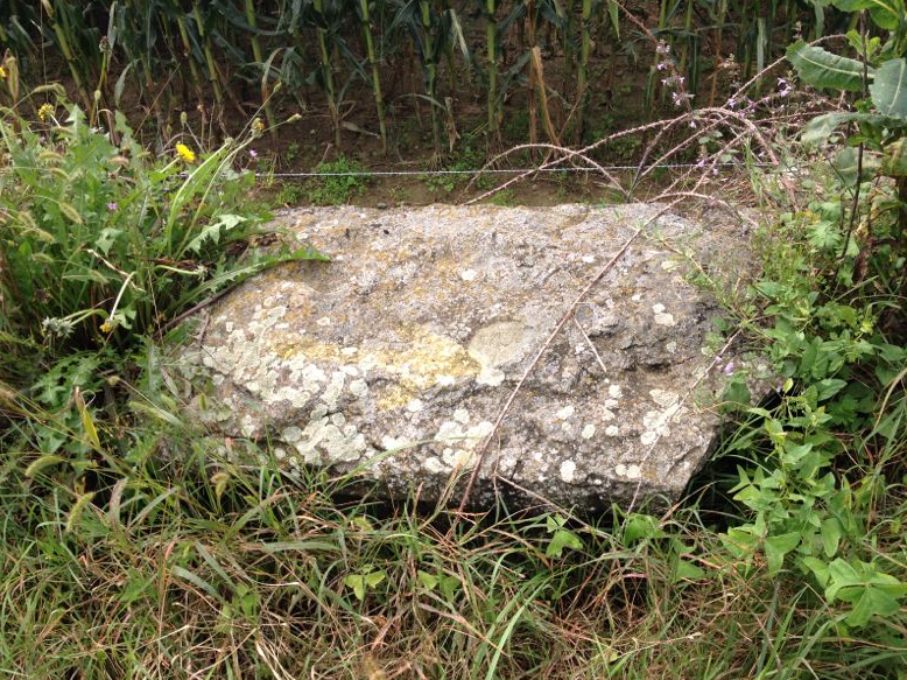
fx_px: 943
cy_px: 349
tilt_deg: -39.6
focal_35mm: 36
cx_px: 451
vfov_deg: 39.6
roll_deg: +3.7
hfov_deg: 51.4
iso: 50
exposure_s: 1/593
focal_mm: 4.28
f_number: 2.4
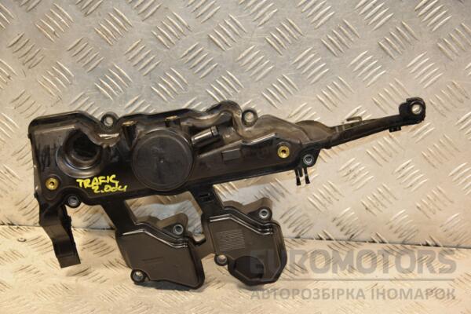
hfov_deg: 23.4
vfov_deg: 15.7
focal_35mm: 87
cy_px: 157
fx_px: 1138
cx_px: 236
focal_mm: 58
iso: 800
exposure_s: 1/125
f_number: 5
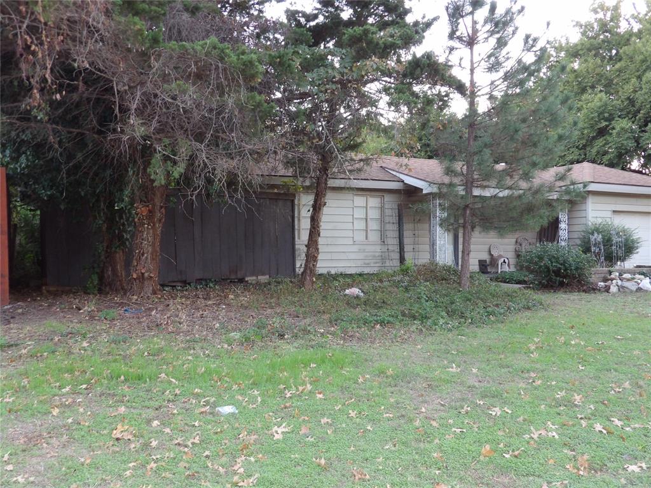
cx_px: 326
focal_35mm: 33
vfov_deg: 42.9
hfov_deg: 55.4
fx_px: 621
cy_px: 244
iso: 297
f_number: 3.6
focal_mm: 5.9
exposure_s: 1/22
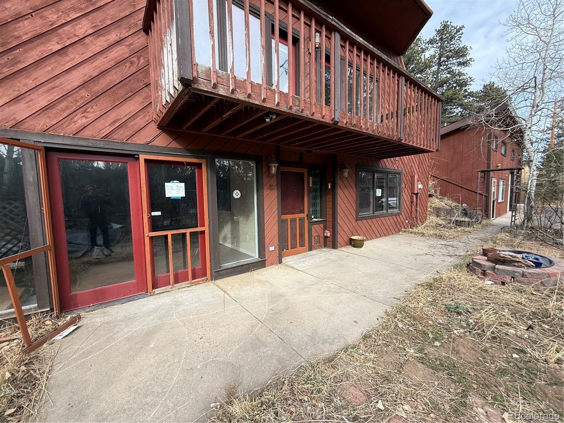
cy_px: 212
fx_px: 228
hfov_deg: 102.1
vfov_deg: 85.7
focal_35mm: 14
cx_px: 282
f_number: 2.2
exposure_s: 1/304
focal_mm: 2.22
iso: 64
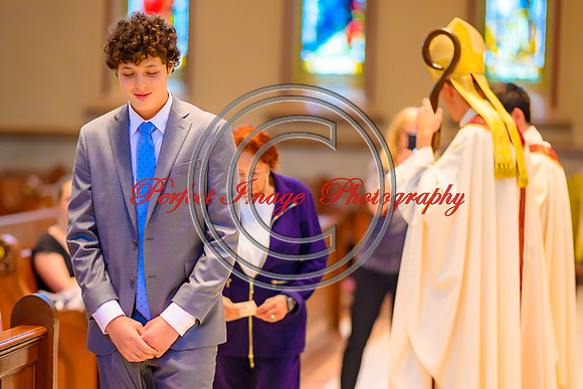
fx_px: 2211
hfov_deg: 15.0
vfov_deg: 10.0
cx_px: 255
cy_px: 236
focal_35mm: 137
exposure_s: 1/100
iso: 800
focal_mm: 105
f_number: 1.4
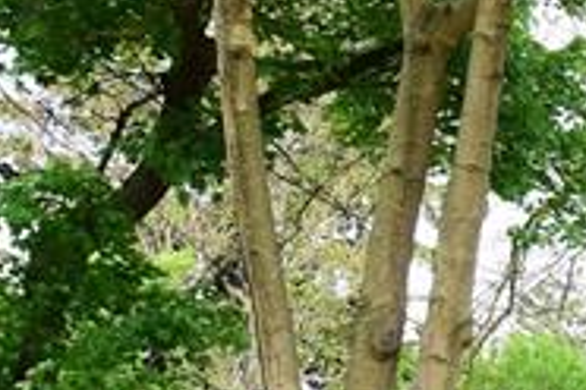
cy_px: 701
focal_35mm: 124
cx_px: 1355
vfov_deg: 10.4
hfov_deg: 13.0
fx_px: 2014
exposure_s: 1/100
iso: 200
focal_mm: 15
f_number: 6.3
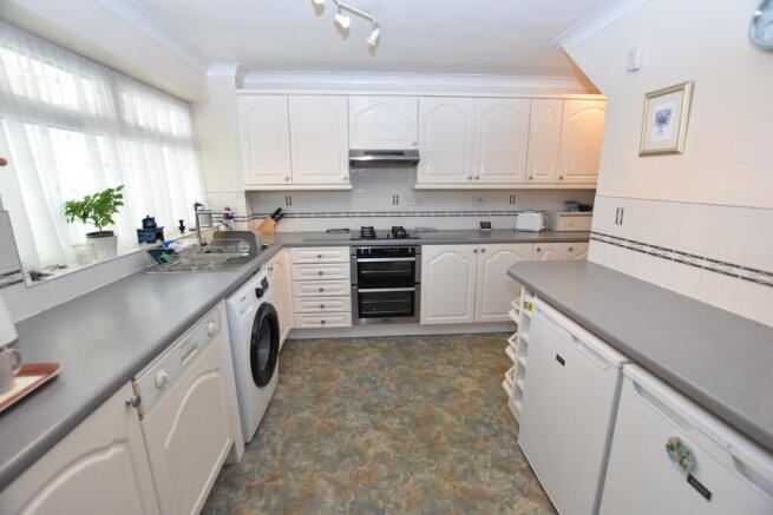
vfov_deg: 77.4
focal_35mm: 15
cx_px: 386
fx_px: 322
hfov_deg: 100.4
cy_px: 258
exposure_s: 1/60
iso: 400
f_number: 4
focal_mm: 10
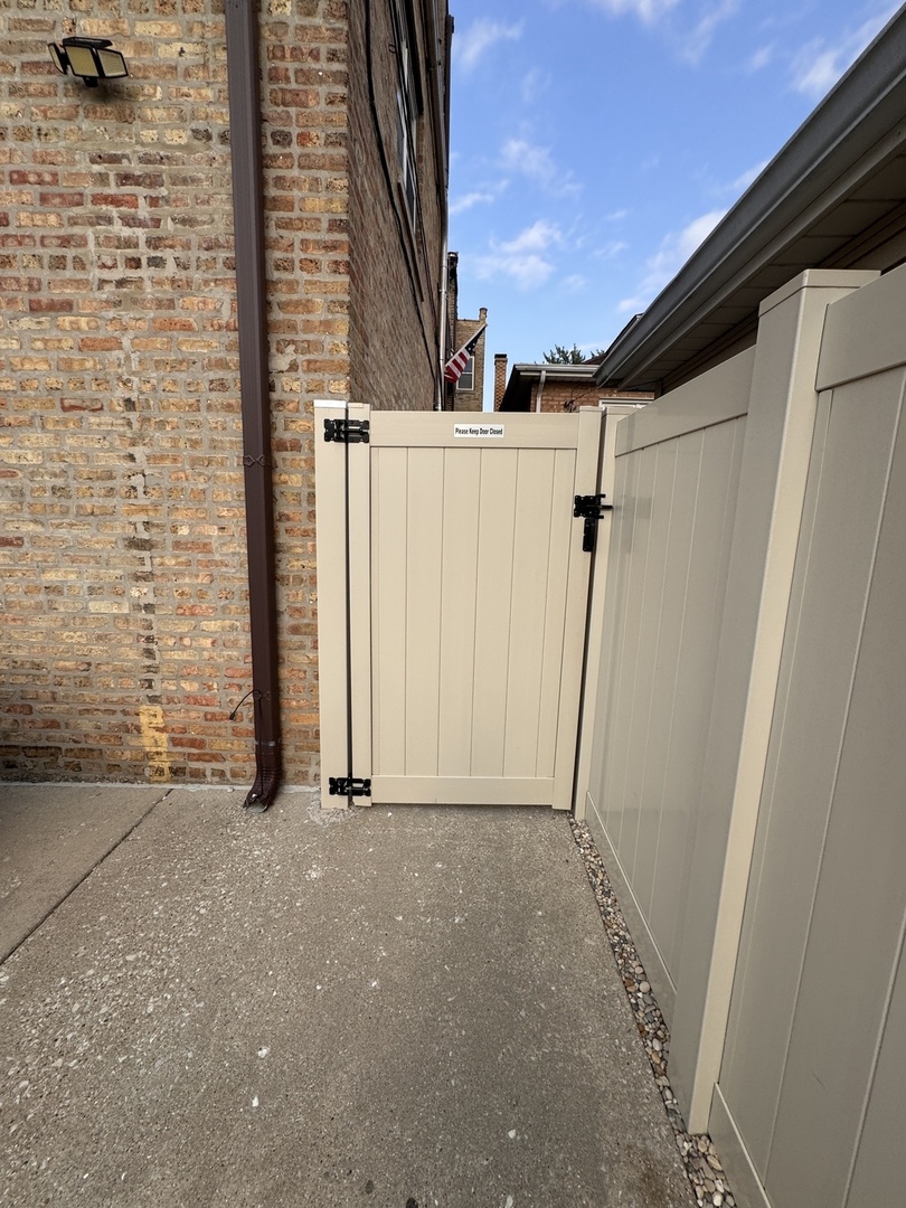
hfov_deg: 85.7
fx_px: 489
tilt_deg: -7.8
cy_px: 604
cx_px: 453
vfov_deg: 102.1
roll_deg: -1.6
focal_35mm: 14
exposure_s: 1/1277
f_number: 2.2
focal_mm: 2.22
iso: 50
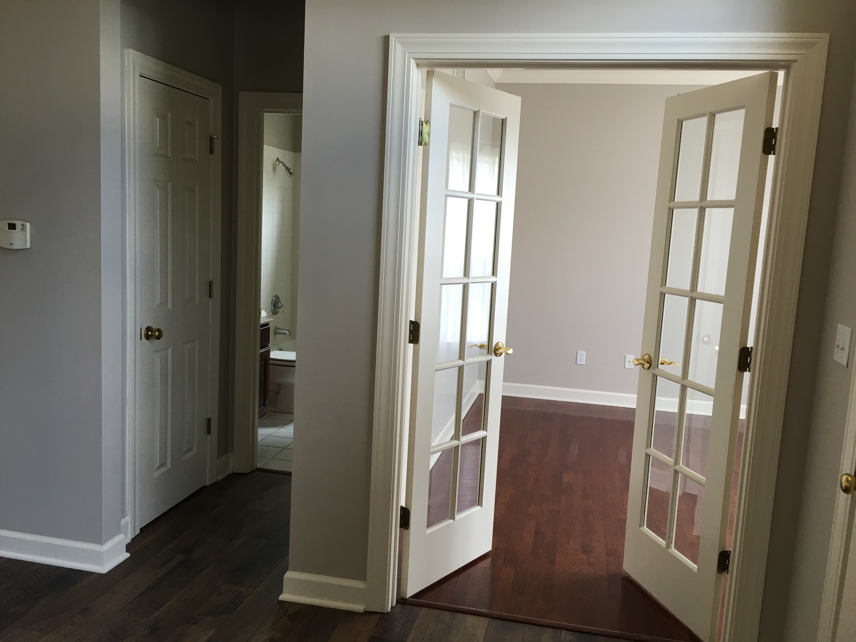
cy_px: 321
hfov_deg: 61.7
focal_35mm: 29
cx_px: 428
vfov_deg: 48.2
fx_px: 717
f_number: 2.2
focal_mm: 4.15
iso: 25
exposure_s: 1/15
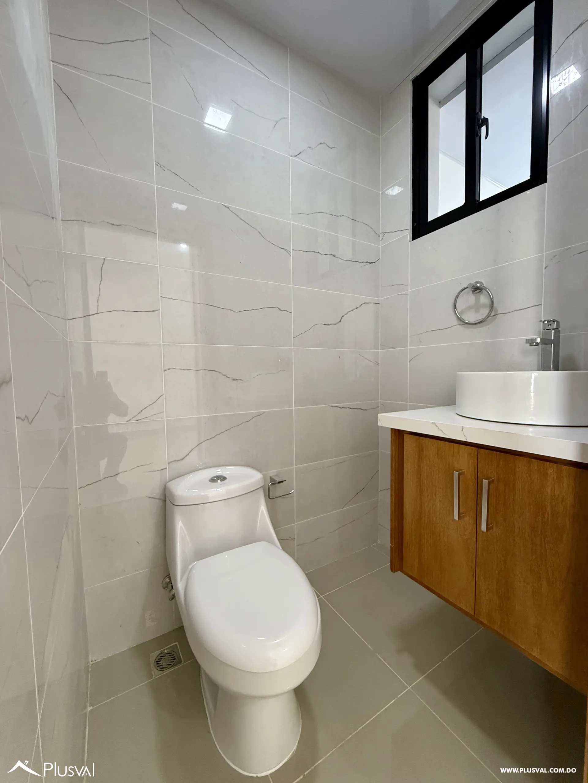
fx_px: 317
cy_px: 392
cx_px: 294
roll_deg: -0.3
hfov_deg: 85.7
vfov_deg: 102.1
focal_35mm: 14
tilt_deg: -3.1
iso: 250
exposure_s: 1/120
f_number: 2.2
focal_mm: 2.22
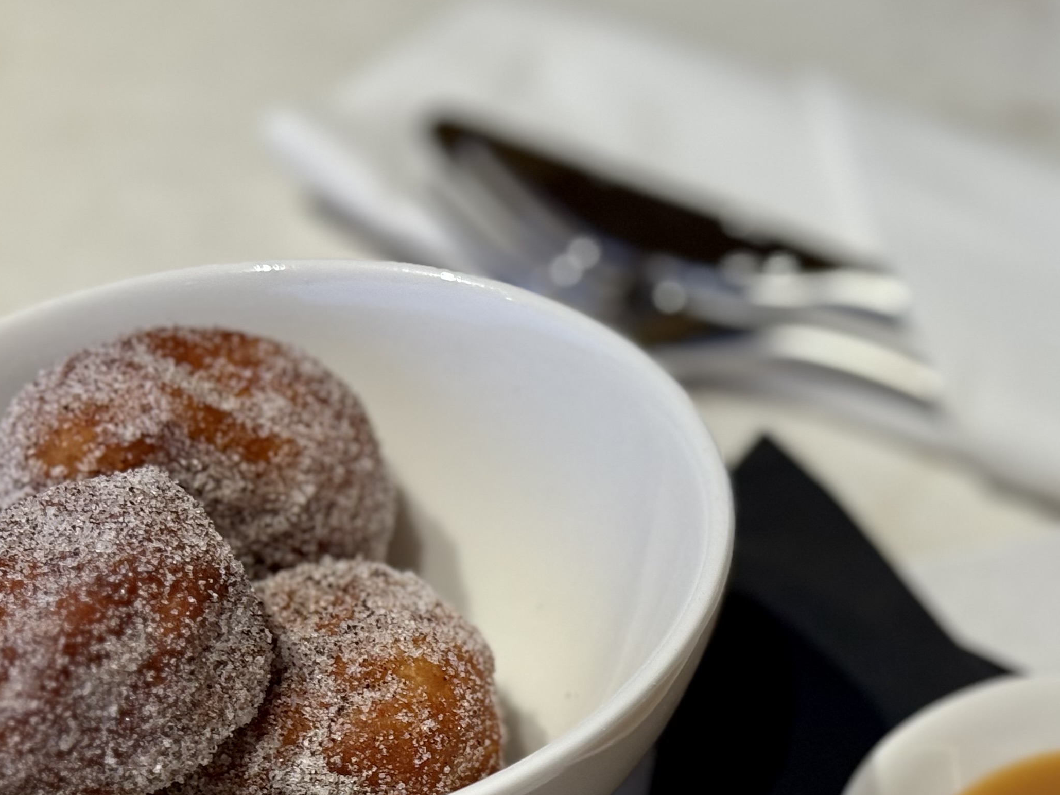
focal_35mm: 94
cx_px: 661
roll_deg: +3.1
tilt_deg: -41.6
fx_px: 2878
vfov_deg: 15.5
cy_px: 731
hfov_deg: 20.8
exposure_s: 1/60
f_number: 1.78
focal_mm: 6.76
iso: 100
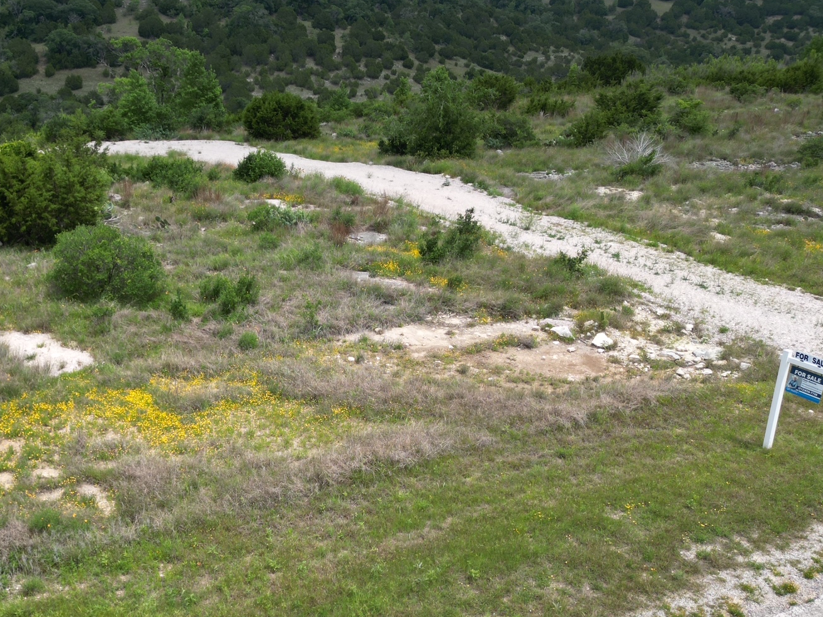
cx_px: 242
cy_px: 368
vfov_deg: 38.5
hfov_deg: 48.8
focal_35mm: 37
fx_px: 880
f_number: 1.7
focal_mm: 6.72
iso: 110
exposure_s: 1/2500
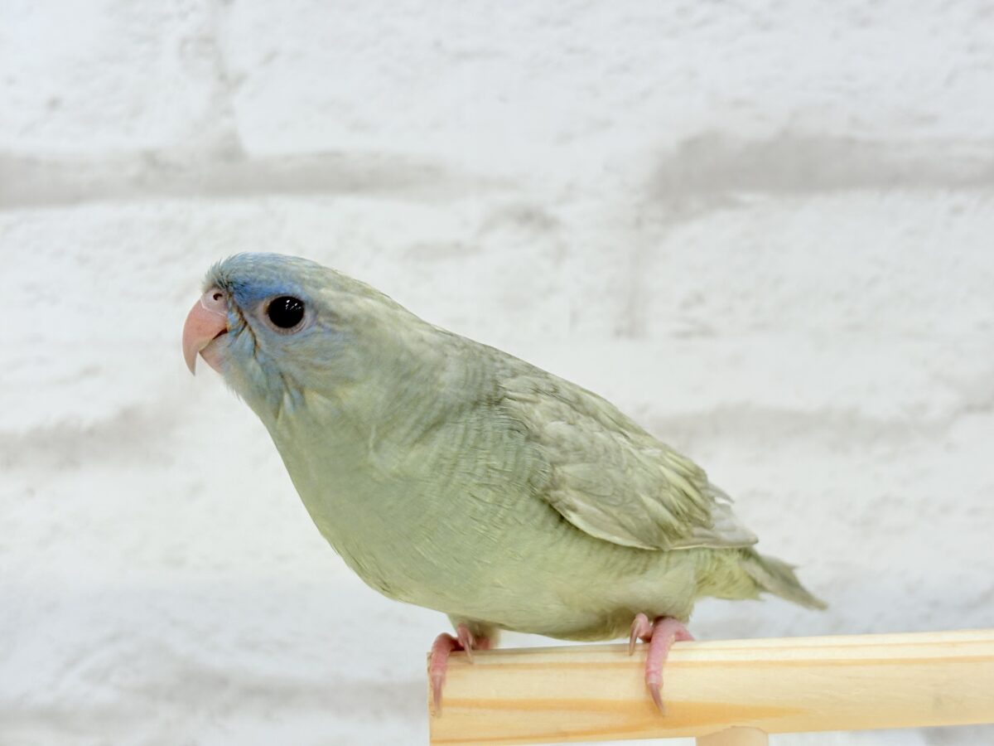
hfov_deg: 36.8
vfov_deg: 28.0
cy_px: 373
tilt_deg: +0.5
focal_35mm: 52
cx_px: 497
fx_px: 1493
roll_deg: +0.7
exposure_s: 1/100
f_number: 1.6
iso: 64
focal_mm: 5.96
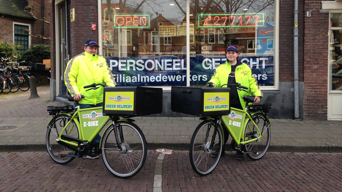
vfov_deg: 32.6
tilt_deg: -2.6
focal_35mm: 36
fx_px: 326
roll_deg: +0.2
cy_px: 69
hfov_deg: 55.3
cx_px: 171
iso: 50
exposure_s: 1/190
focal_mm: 4.12
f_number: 2.4
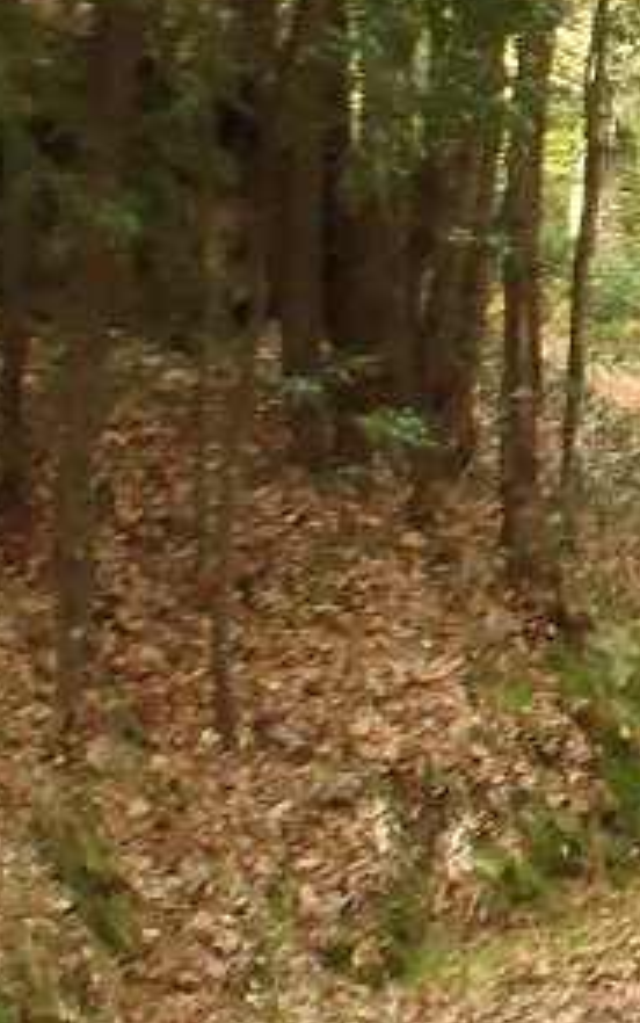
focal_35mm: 121
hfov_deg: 9.7
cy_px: 177
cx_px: 1506
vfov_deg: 17.1
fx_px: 3373
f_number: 3.9
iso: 200
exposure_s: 1/30
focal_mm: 5
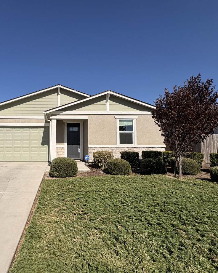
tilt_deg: +4.5
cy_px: 142
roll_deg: -0.2
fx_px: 153
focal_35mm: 19
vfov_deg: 83.3
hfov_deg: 67.6
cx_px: 62
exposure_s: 1/4132
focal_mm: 2.22
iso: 50
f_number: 2.2
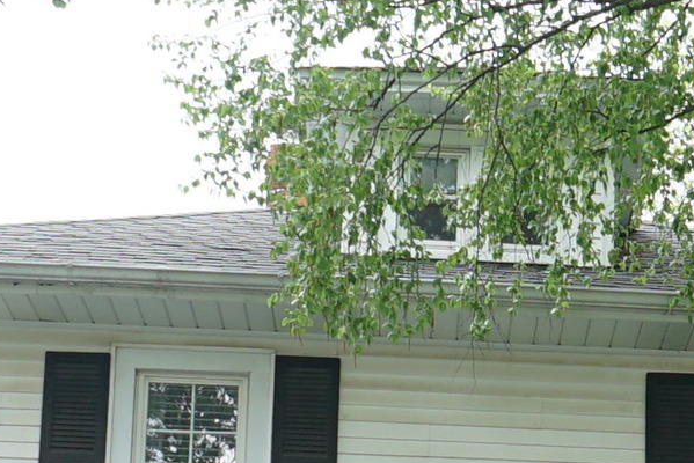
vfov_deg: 10.3
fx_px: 2372
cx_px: 540
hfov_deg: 16.5
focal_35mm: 123
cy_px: 919
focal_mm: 16
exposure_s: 1/80
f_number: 5.6
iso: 200
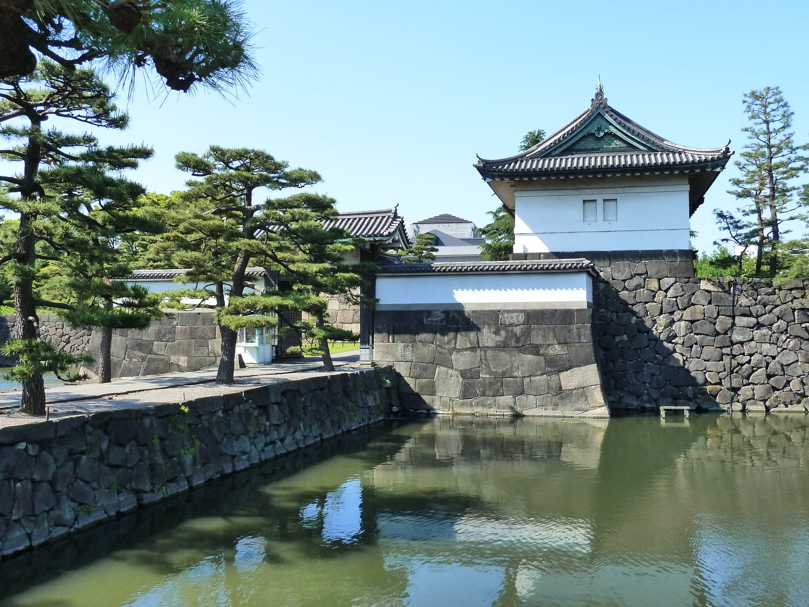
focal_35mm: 35
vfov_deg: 40.7
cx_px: 404
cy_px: 304
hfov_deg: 52.6
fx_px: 818
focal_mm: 5.7
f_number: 4
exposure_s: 1/250
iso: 200
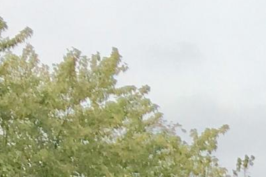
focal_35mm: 225
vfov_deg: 5.8
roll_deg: +0.8
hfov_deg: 7.9
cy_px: 497
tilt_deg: +2.4
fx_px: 1662
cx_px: 802
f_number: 2.2
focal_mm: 4.15
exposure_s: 1/345
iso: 25
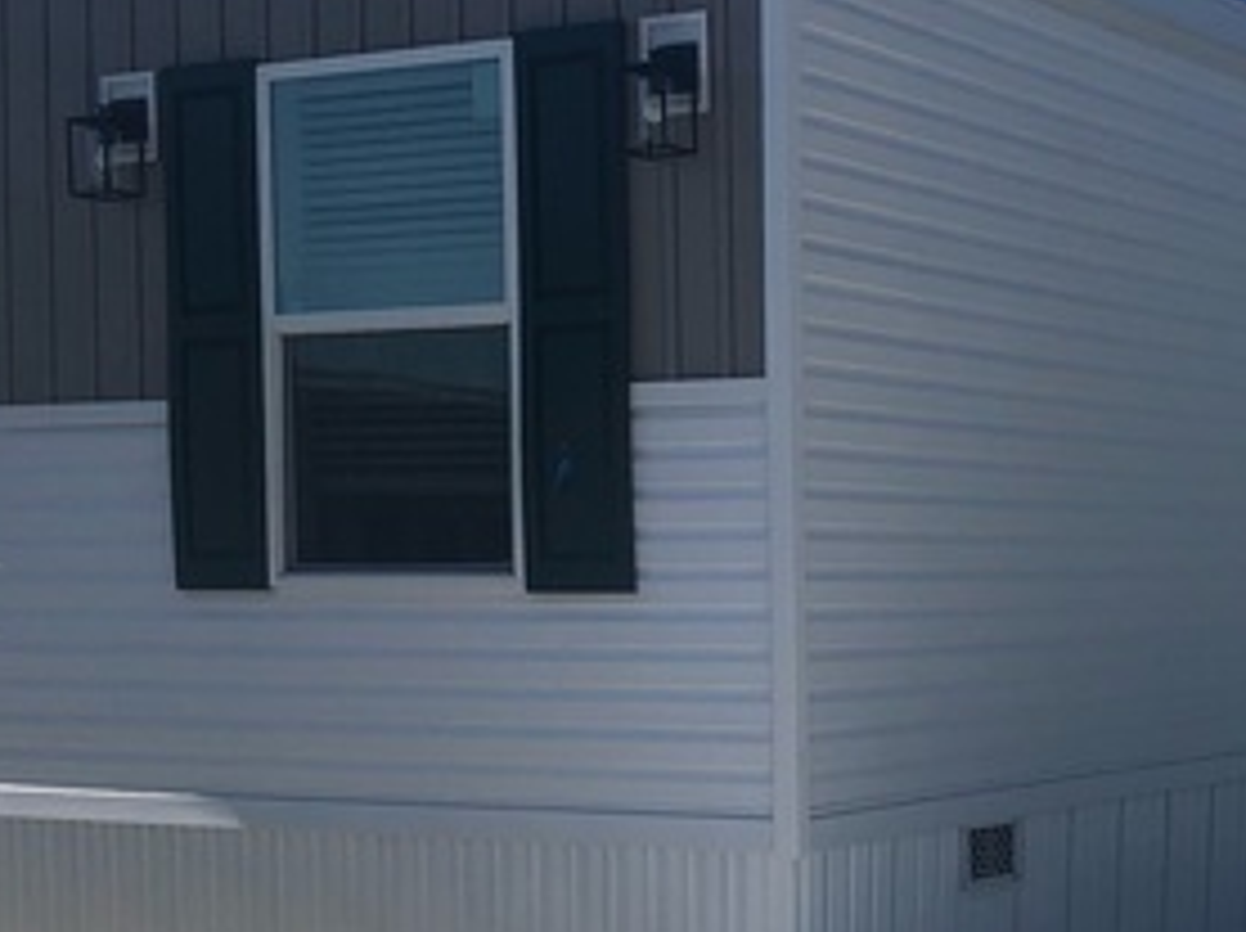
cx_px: 886
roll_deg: +0.9
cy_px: 842
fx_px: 2912
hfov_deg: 24.0
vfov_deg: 17.9
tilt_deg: -5.4
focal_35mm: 81
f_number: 1.8
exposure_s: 1/2525
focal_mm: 3.99
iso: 20
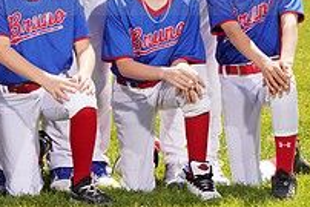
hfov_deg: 7.1
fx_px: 2473
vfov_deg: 4.8
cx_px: -6
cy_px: -30
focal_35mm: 287
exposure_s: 1/160
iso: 100
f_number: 9
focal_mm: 100
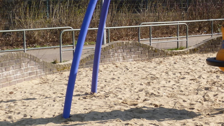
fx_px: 582
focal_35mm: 98
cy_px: 48
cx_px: 257
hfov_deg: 20.6
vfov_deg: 12.4
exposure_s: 1/200
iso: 80
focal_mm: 7.1
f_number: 5
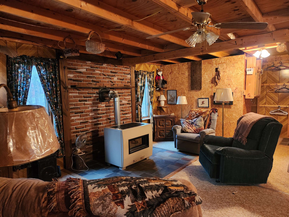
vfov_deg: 58.9
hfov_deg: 73.9
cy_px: 108
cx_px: 144
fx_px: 192
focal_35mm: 23
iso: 640
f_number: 1.8
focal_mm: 5.4
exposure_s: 1/24
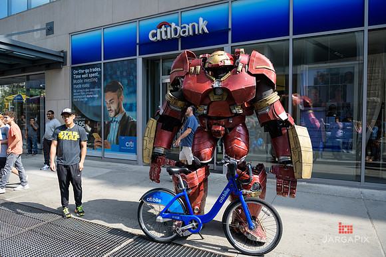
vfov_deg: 49.6
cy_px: 128
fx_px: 279
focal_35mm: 26
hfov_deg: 69.4
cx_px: 193
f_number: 3.2
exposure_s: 1/1250
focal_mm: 26
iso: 200
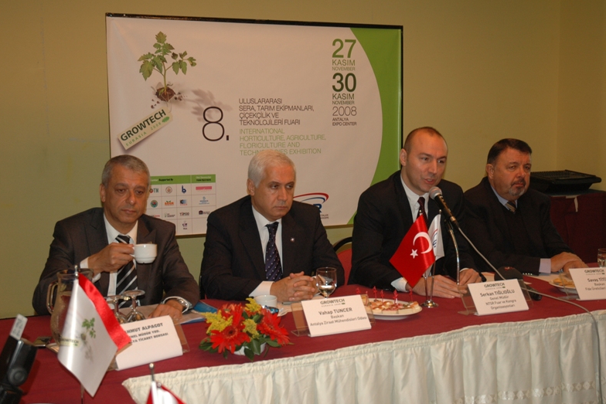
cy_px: 202
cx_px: 305
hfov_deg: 38.2
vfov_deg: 26.0
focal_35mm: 52
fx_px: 875
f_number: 4.2
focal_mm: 34
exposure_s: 1/30
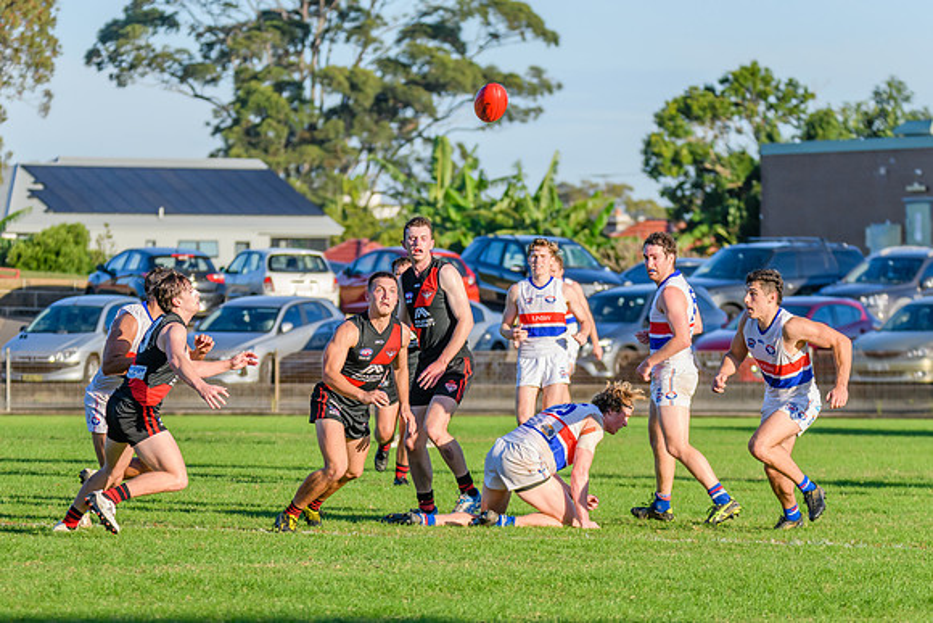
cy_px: 330
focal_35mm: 271
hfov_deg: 7.6
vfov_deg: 5.1
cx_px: 452
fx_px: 7026
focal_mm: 200
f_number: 6.3
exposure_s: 1/2000
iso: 800
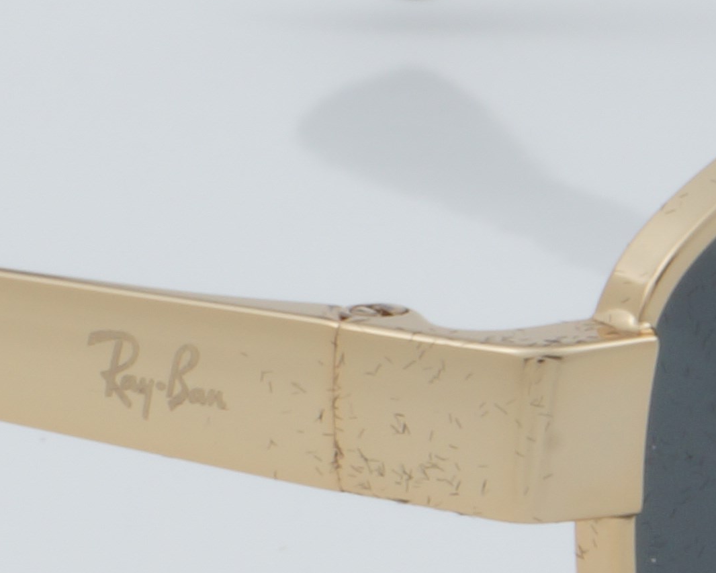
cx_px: 680
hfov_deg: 4.9
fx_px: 8392
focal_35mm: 396
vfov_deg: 3.9
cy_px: 336
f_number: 29
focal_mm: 50
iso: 100
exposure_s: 1/4
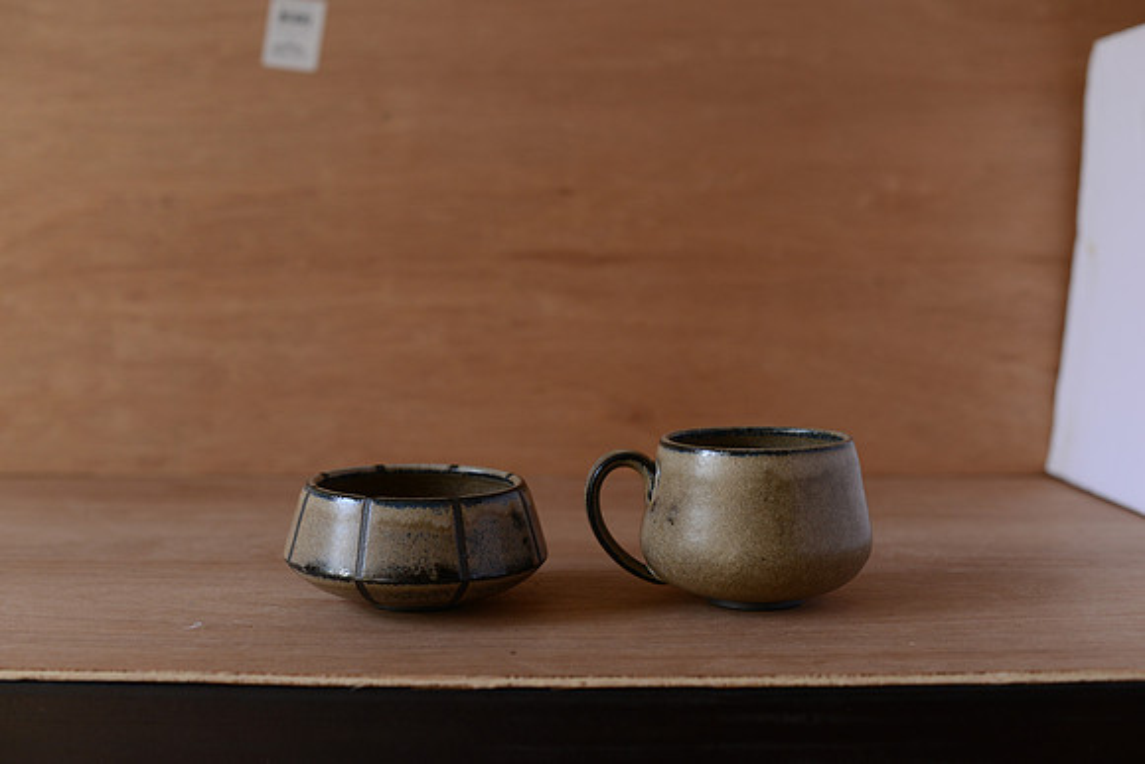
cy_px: 382
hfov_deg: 39.6
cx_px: 572
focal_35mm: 50
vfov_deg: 27.0
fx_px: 1591
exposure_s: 1/100
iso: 500
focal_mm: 50
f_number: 3.5
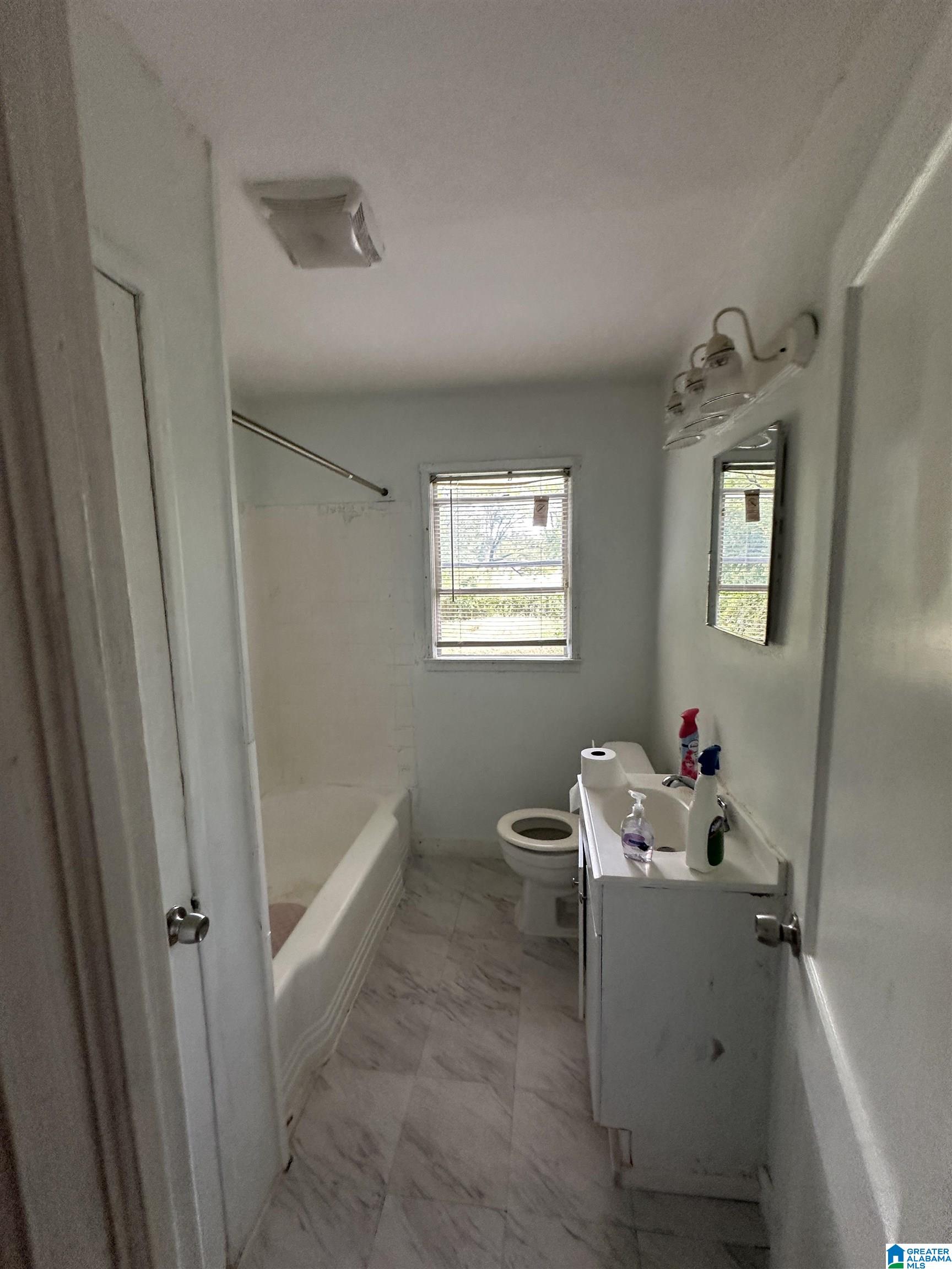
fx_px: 513
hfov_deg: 85.7
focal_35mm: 14
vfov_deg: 102.1
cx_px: 476
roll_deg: +1.8
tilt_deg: -9.1
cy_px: 634
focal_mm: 2.22
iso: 200
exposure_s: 1/99
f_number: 2.2
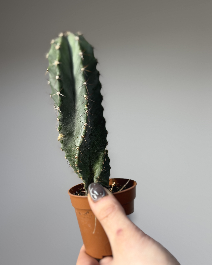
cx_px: 108
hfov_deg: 27.6
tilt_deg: +3.7
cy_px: 120
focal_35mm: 55
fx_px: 431
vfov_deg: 34.1
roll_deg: -0.4
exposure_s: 1/121
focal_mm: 6.76
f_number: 1.78
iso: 64
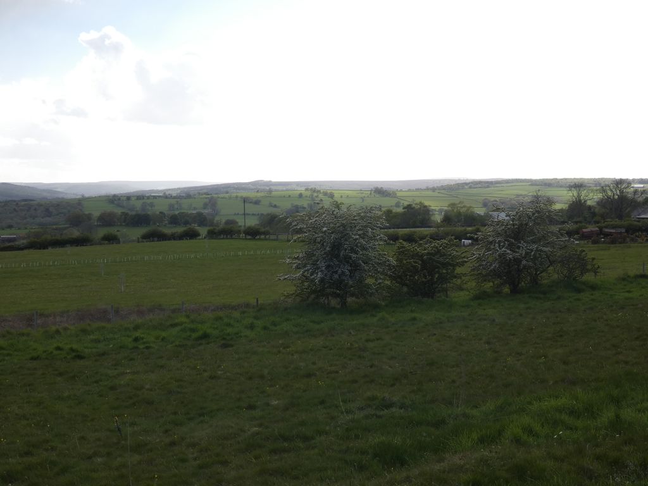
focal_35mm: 53
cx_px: 324
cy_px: 243
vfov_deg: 27.5
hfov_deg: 36.2
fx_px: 992
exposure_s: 1/640
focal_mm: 9.5
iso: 80
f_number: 3.9
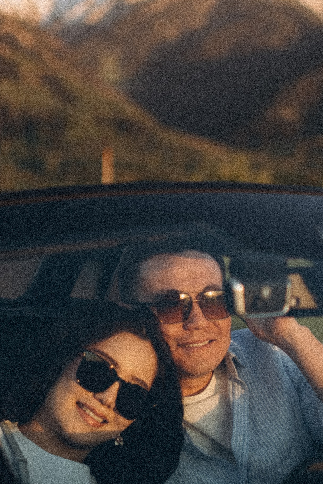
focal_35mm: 113
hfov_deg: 12.1
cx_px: 202
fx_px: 1519
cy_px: 294
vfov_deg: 18.1
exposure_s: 1/2000
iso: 500
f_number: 1.8
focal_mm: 50
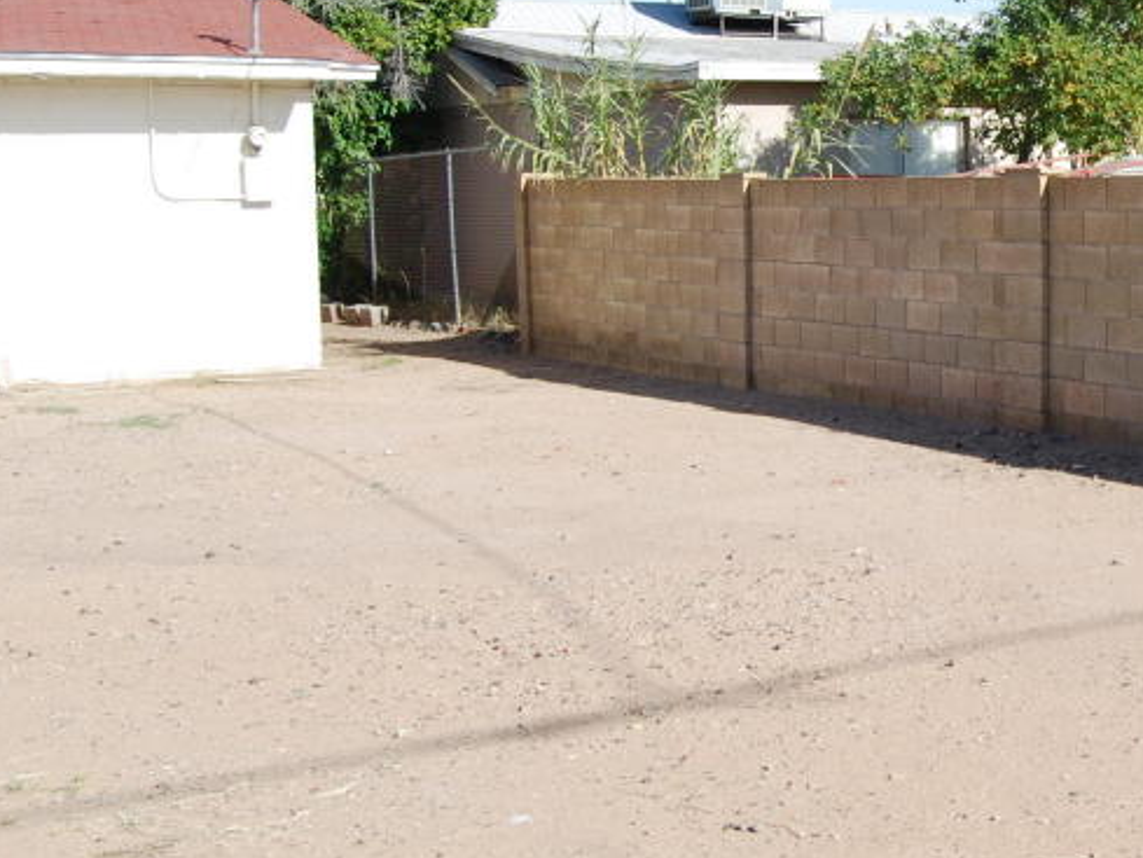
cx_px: 1200
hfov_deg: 29.2
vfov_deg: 24.0
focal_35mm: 61
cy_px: 416
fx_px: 2015
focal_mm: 18
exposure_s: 1/250
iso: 100
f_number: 8
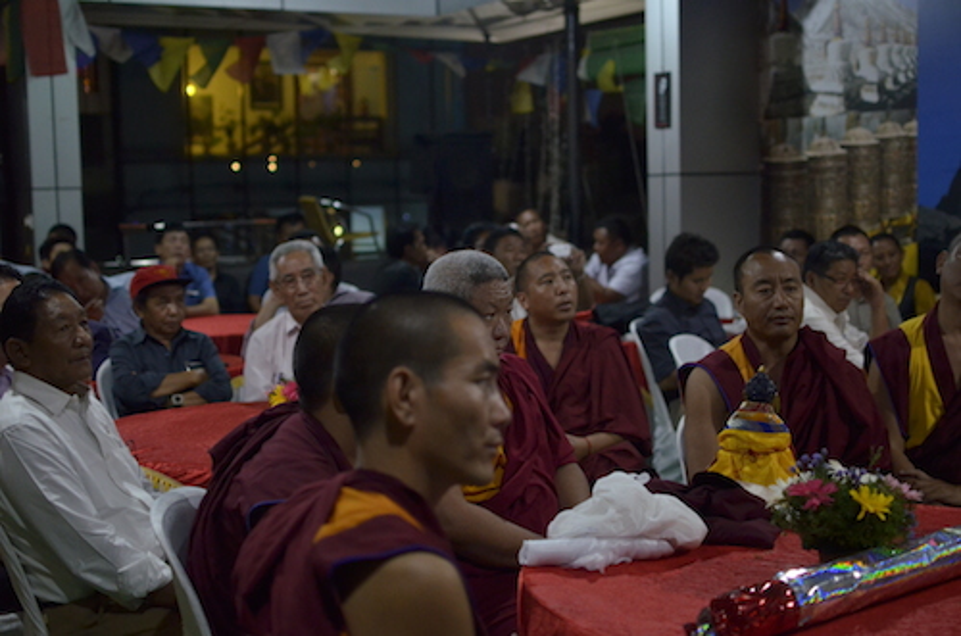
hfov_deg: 37.9
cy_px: 318
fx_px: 1398
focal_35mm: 52
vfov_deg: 25.6
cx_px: 480
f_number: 1.8
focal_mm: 35
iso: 1000
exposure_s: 1/160
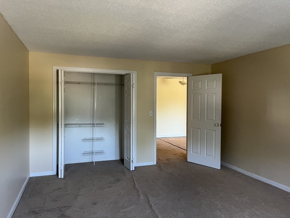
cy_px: 109
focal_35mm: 26
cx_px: 145
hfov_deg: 67.3
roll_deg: -0.4
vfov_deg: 53.1
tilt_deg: -2.7
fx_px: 218
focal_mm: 5.1
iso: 320
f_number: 1.6
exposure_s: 1/60
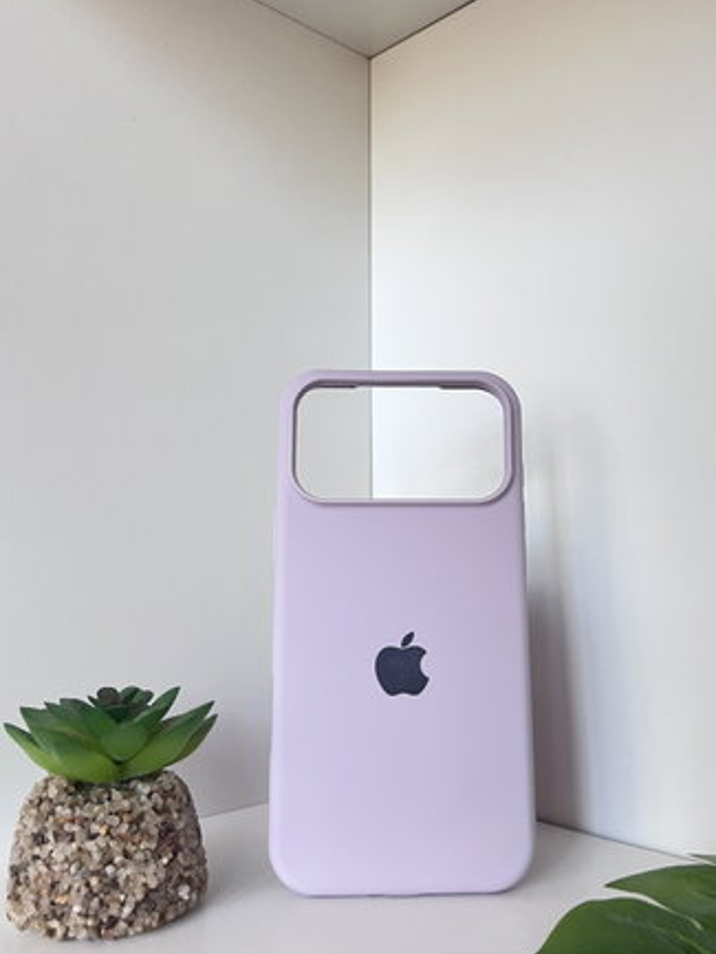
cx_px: 401
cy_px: 528
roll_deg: +2.0
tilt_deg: +0.7
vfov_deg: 56.7
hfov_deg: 44.1
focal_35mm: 32
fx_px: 882
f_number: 1.5
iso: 125
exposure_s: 1/71
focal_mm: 5.7
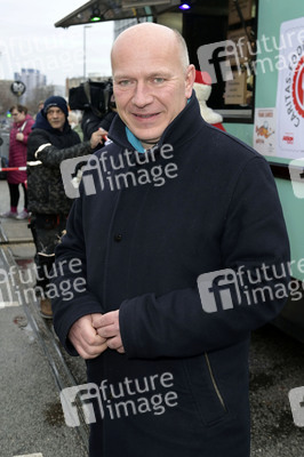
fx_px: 571
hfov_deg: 29.8
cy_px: 228
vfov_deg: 43.6
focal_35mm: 45
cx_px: 152
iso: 1600
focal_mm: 45
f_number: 6.3
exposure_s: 1/125
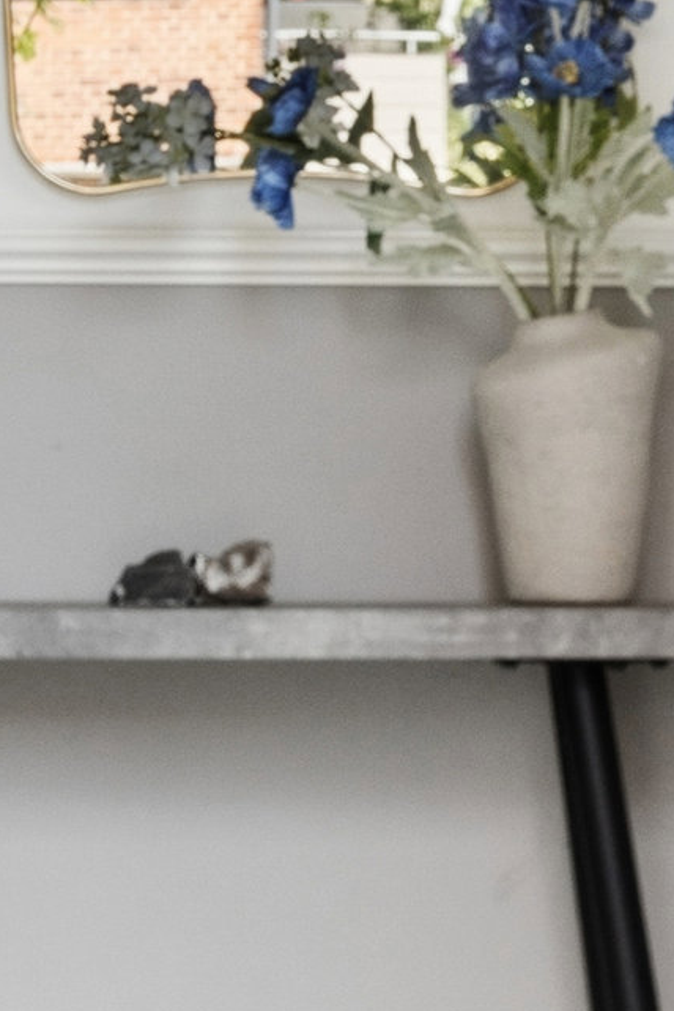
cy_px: 521
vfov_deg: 12.7
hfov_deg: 8.5
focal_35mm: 161
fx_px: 4531
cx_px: 260
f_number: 8
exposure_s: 1/100
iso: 500
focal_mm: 23
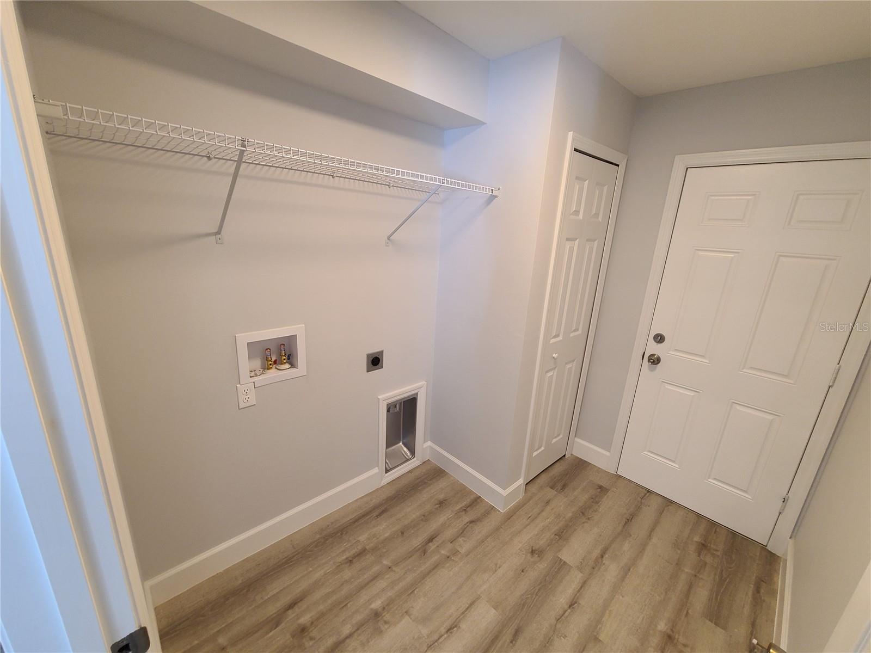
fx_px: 327
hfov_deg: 106.2
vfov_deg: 89.9
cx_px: 436
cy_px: 326
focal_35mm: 13
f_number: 2.2
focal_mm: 2.2
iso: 200
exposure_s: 1/60
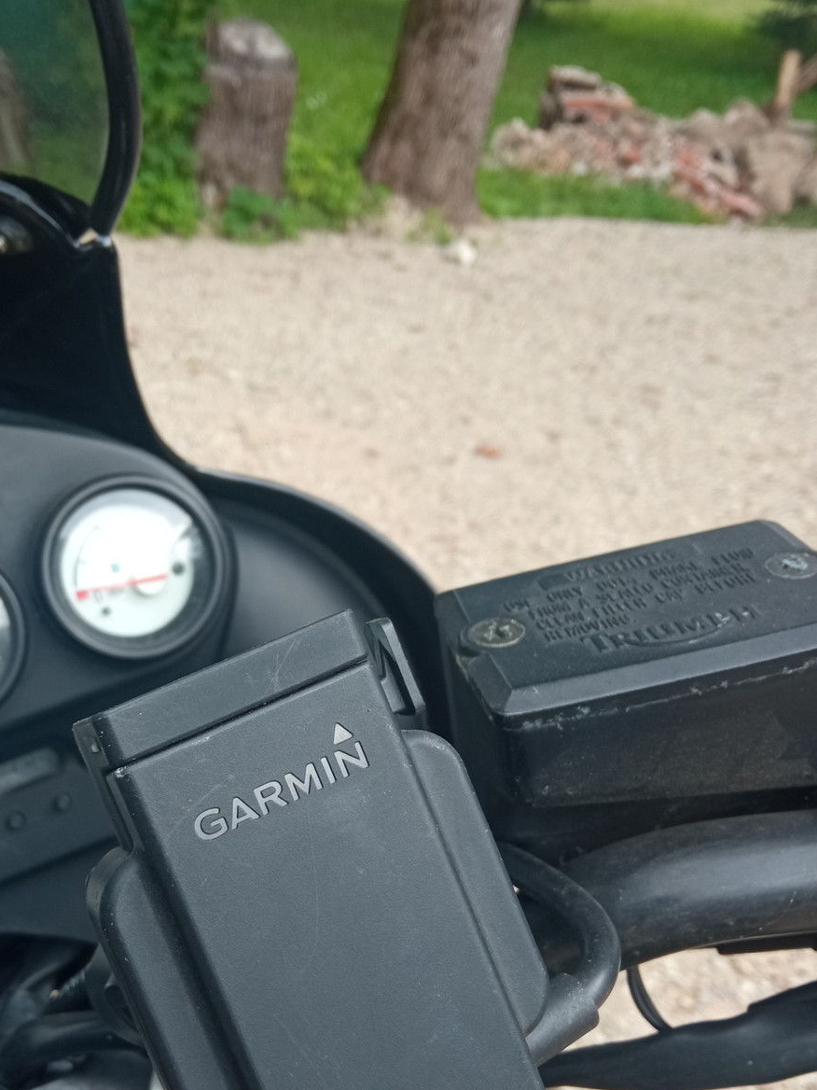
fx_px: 1164
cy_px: 693
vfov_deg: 49.6
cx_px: 280
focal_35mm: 37
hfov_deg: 38.3
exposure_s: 1/121
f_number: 2.2
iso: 112
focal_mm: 3.79
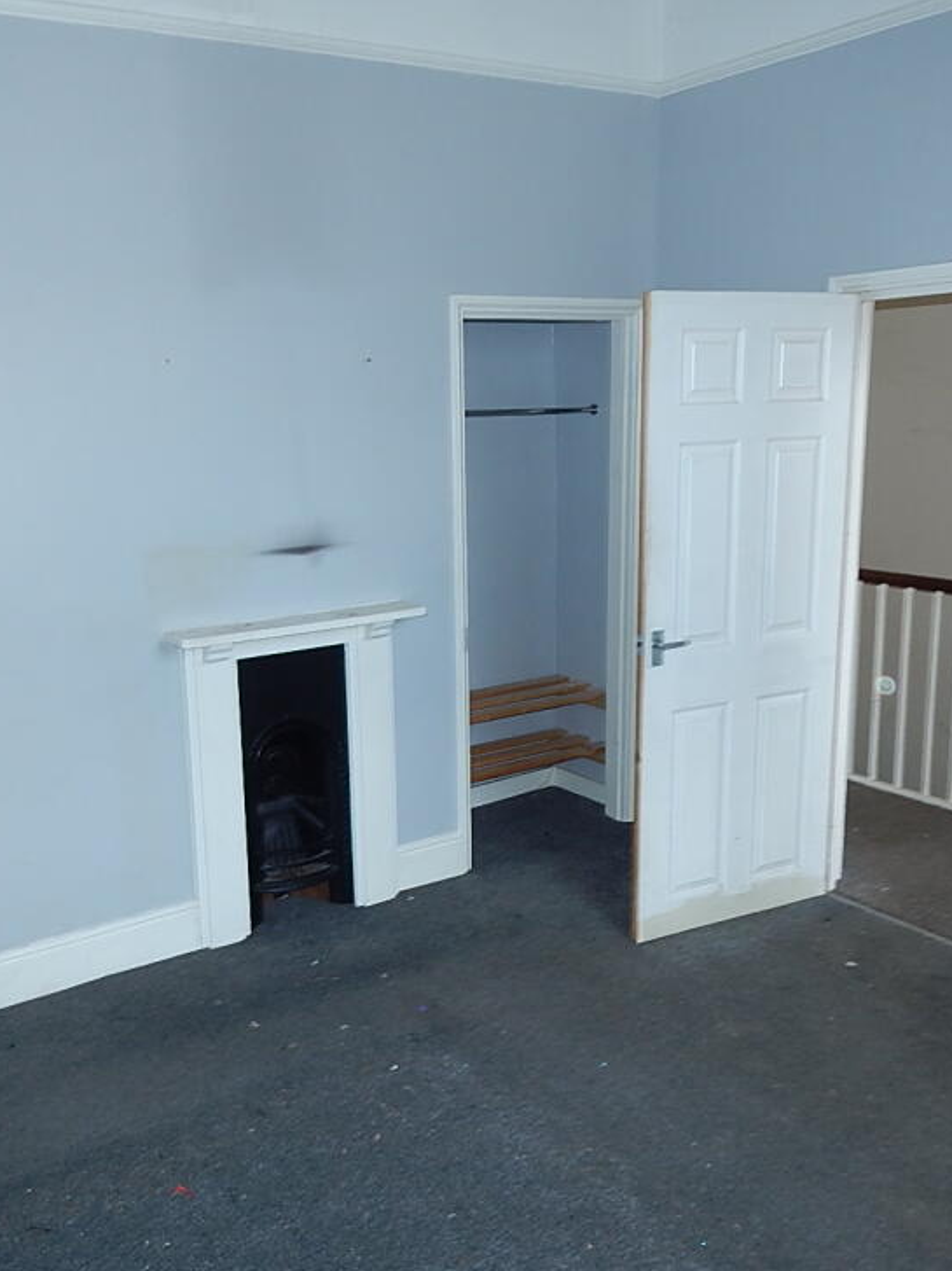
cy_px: 670
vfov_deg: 58.3
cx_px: 344
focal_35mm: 31
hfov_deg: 45.0
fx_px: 1137
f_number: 3
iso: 125
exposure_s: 1/30
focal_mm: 4
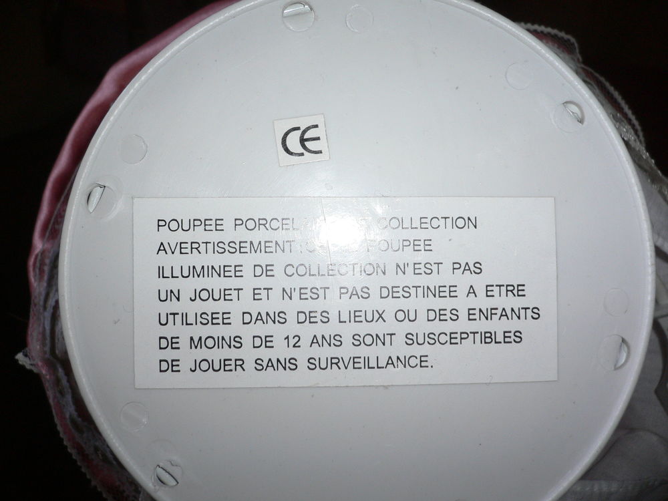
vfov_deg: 40.7
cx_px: 334
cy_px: 250
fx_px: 675
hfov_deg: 52.6
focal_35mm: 35
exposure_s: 1/60
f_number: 2.8
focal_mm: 5.8
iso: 80
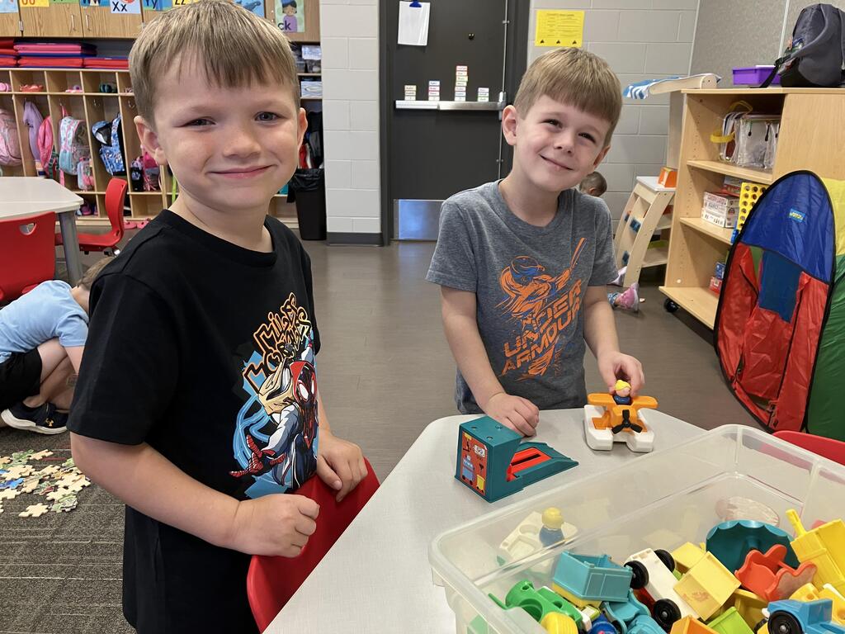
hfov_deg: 63.4
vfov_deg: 49.7
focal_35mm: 28
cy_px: 317
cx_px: 422
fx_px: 683
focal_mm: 3.99
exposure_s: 1/60
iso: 100
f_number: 1.8
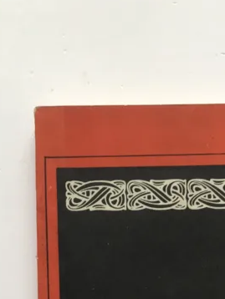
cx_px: 216
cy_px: 396
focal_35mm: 80
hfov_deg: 18.1
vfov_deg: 21.8
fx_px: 692
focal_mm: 3.99
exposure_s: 1/100
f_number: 1.8
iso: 40
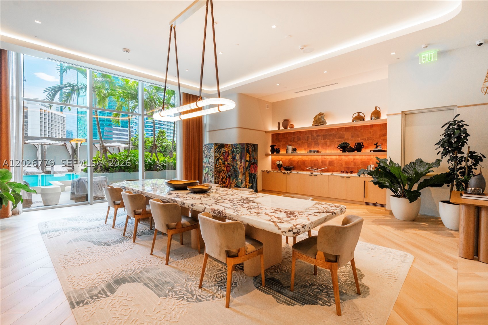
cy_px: 162
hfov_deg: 95.0
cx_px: 244
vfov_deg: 72.0
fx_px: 224
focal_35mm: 16
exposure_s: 1/15
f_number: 8
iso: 500
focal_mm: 11
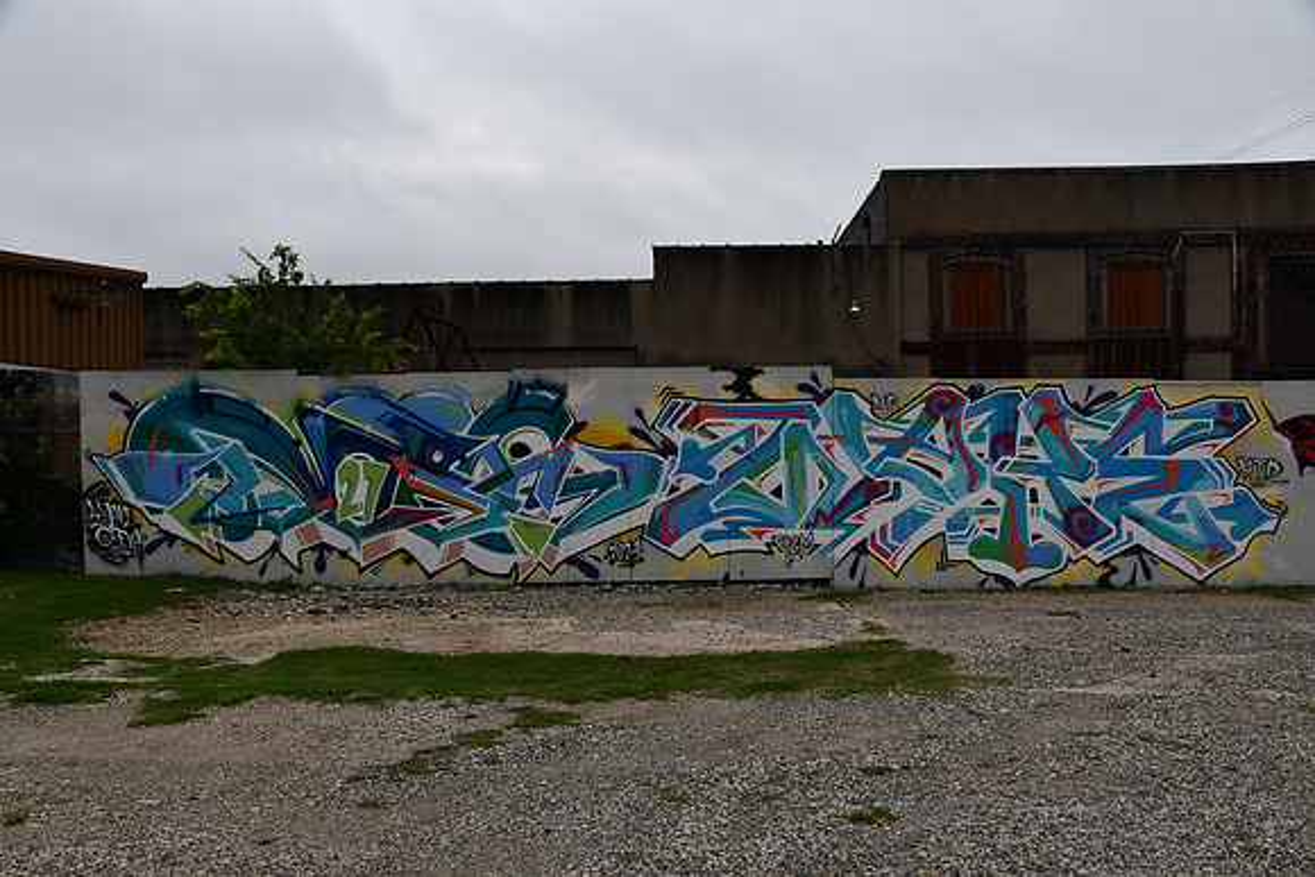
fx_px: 1315
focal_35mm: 36
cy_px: 438
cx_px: 658
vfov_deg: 36.9
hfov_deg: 53.1
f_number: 8
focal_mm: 24
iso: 180
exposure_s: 1/250
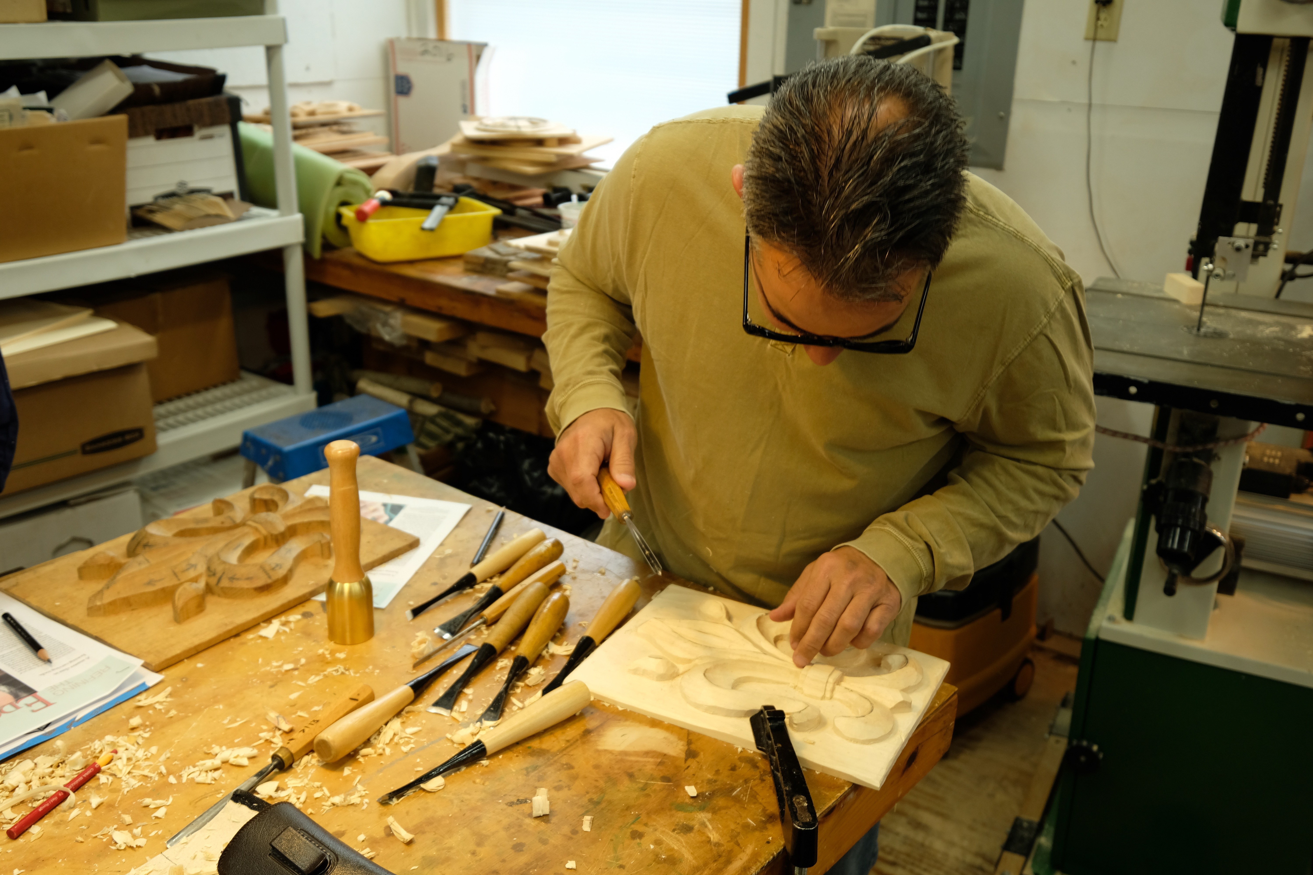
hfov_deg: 55.8
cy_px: 438
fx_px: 1240
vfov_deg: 38.9
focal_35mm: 34
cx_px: 656
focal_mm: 22.9
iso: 320
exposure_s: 1/60
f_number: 4
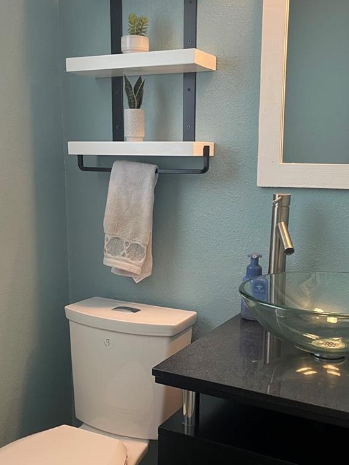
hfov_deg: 33.6
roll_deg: -2.2
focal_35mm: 43
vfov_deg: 43.8
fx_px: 578
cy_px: 265
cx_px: 183
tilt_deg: -12.9
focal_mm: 5.1
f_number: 1.6
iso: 160
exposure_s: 1/60
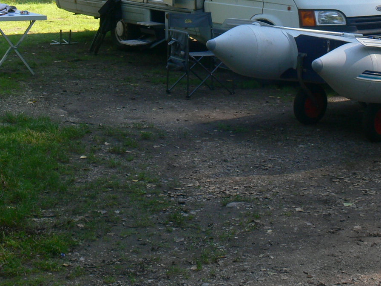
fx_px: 881
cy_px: -32
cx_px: 194
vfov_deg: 17.8
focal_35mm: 80
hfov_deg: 24.4
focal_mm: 7.4
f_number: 4.5
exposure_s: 1/125
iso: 80
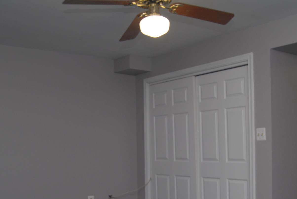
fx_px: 380
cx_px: 162
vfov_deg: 28.9
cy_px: 146
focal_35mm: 46
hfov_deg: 42.7
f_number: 5
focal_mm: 18
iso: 200
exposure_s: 1/60
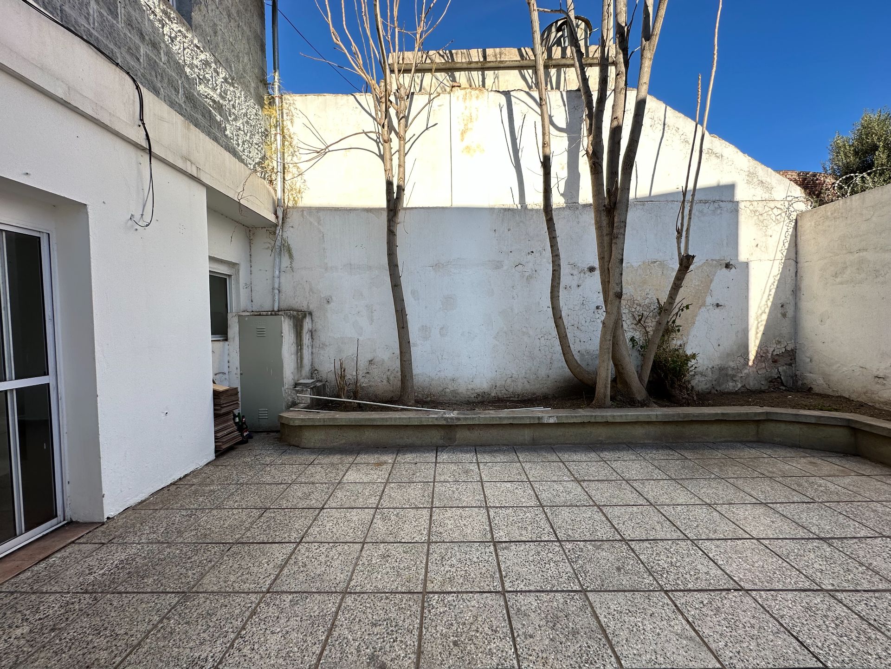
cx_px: 446
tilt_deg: -1.0
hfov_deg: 102.1
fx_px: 360
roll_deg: +1.0
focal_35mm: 14
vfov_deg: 85.7
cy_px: 334
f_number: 2.2
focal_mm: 2.22
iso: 40
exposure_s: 1/530
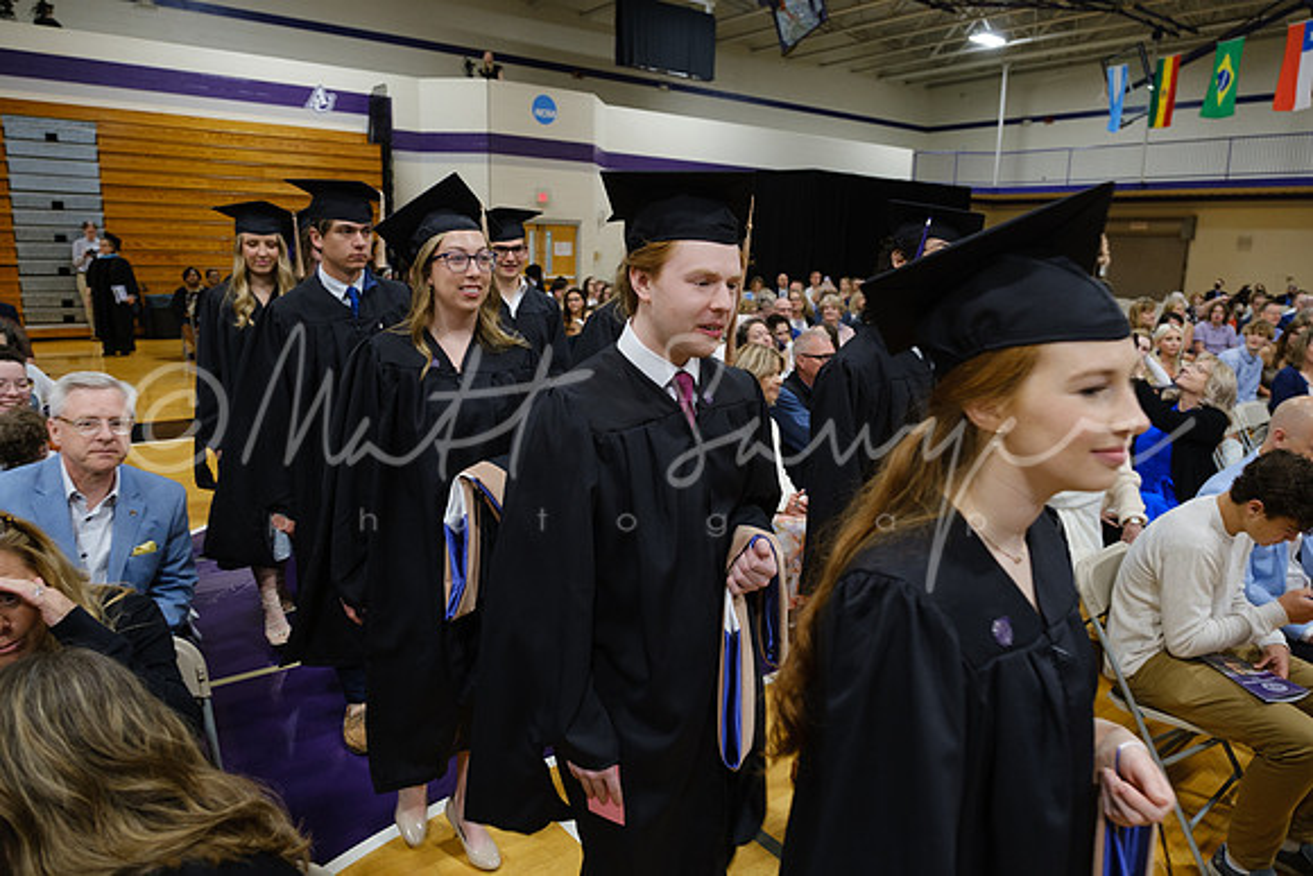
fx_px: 875
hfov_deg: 73.7
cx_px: 656
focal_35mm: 24
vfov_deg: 53.2
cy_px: 438
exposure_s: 1/100
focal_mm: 16
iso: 1250
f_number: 3.2
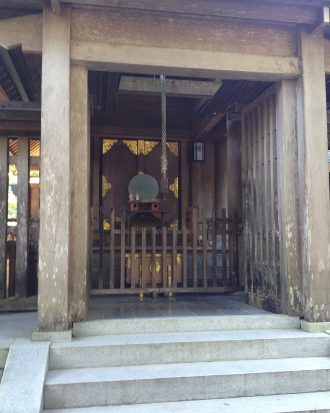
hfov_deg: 40.1
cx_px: 167
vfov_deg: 49.1
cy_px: 213
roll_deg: +0.0
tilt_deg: +3.3
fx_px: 452
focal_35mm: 37
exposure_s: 1/20
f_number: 2.4
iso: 100
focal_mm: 4.28
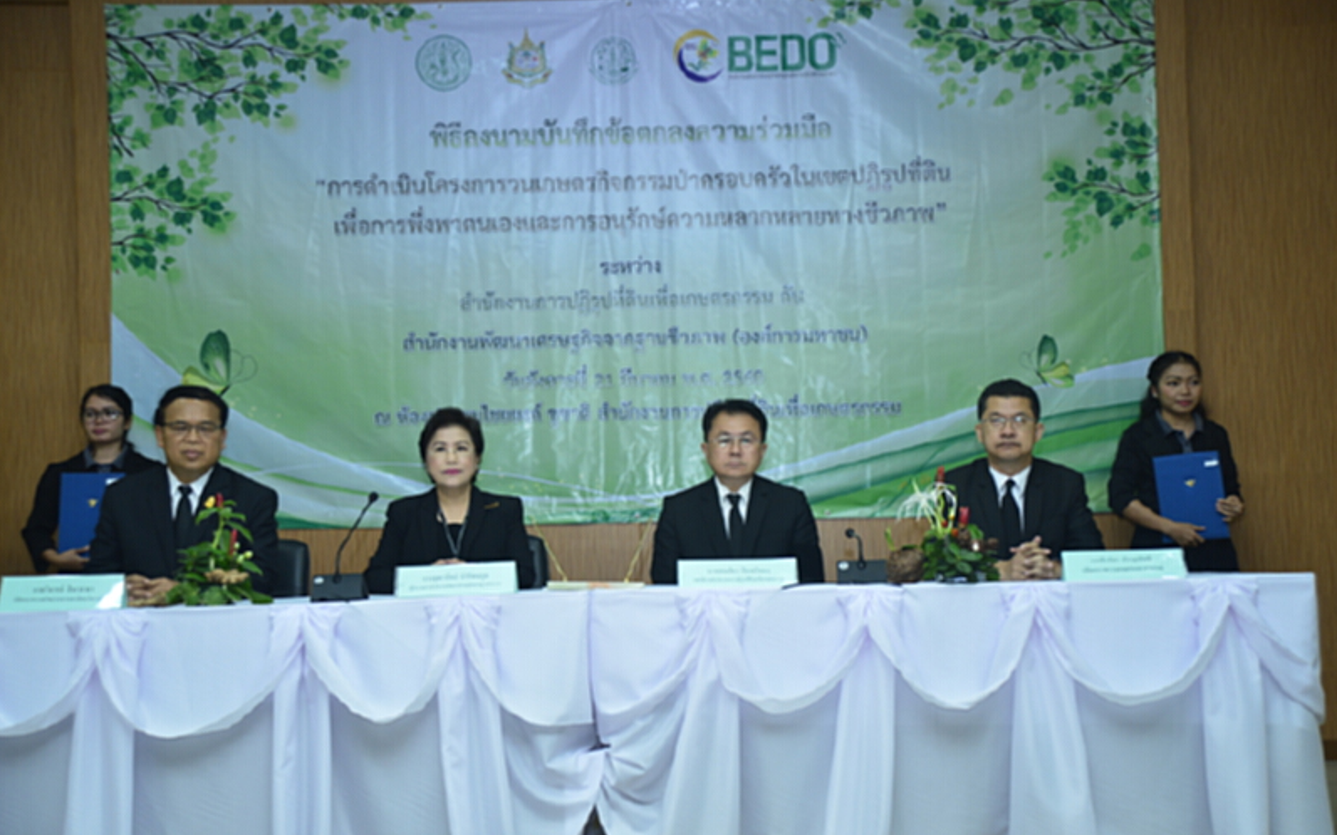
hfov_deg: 43.5
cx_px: 669
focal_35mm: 46
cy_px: 436
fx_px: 1676
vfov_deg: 28.0
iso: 1000
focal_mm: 45
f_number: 3.5
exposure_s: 1/125
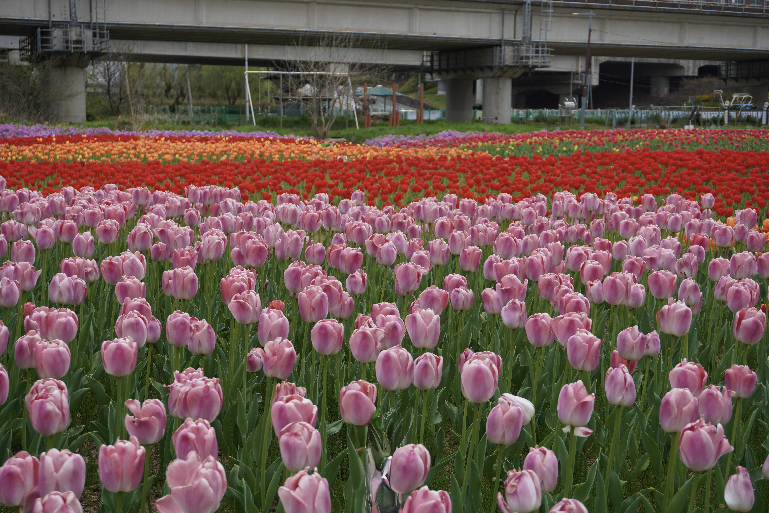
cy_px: 256
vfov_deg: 28.9
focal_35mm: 46
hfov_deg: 42.3
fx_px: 993
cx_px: 384
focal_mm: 31
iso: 100
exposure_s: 1/400
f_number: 5.6
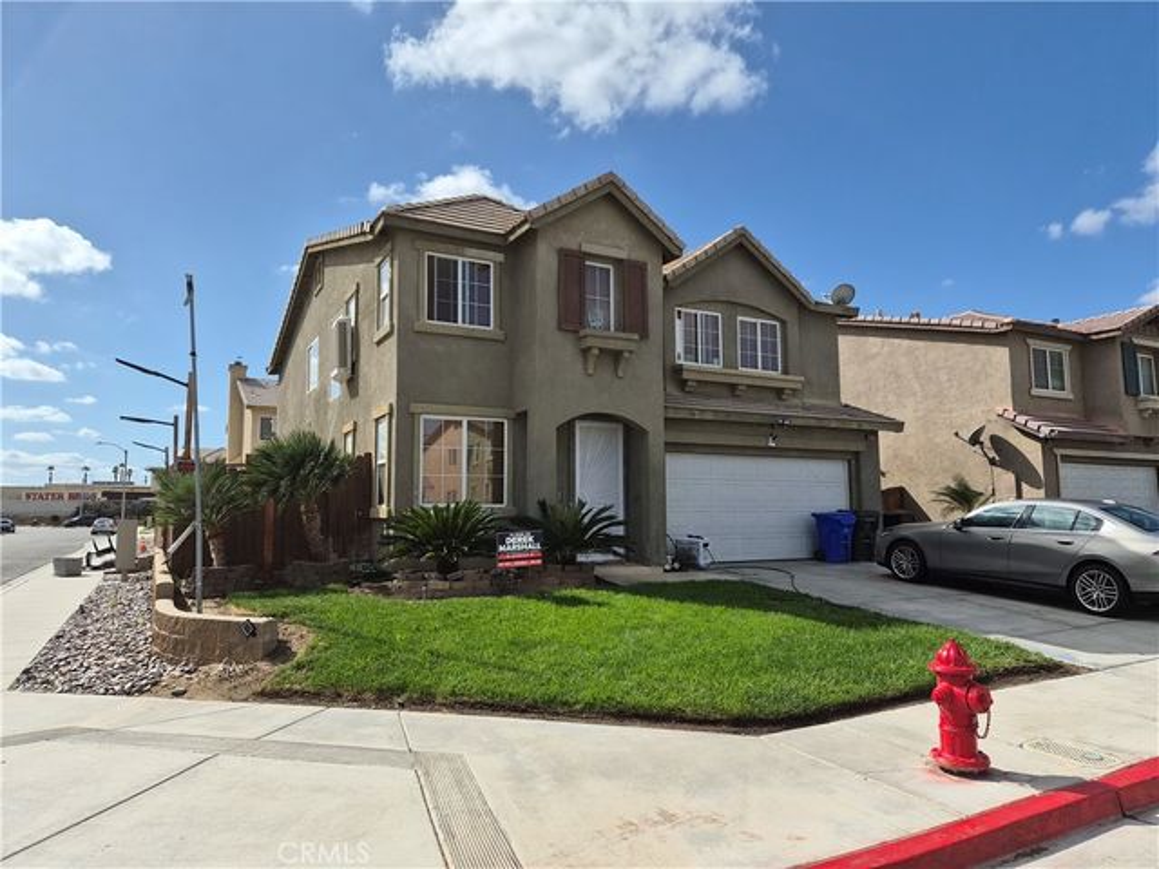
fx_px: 770
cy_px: 434
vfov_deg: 58.9
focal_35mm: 23
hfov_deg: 73.9
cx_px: 580
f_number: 1.8
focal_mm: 5.4
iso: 80
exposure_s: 1/7696
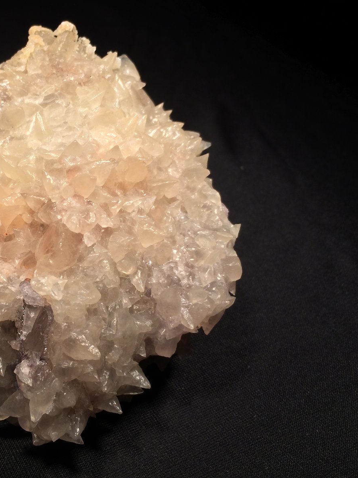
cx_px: 69
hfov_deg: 35.5
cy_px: 237
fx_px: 538
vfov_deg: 47.9
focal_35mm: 39
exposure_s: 1/165
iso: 32
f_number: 2.2
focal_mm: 4.15
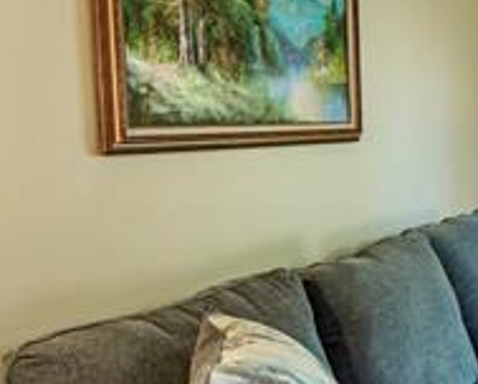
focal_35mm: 71
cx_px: 926
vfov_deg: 21.6
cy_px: 157
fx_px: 1007
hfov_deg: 18.6
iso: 200
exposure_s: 1/6
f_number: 8
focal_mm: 14
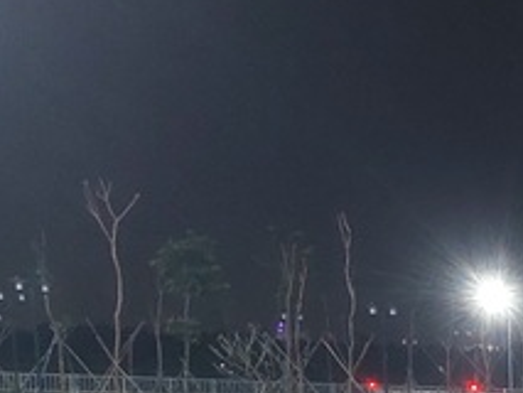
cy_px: 666
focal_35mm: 90
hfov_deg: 18.4
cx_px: 859
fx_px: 1361
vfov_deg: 14.7
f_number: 1.8
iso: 1000
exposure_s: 1/25
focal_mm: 5.23
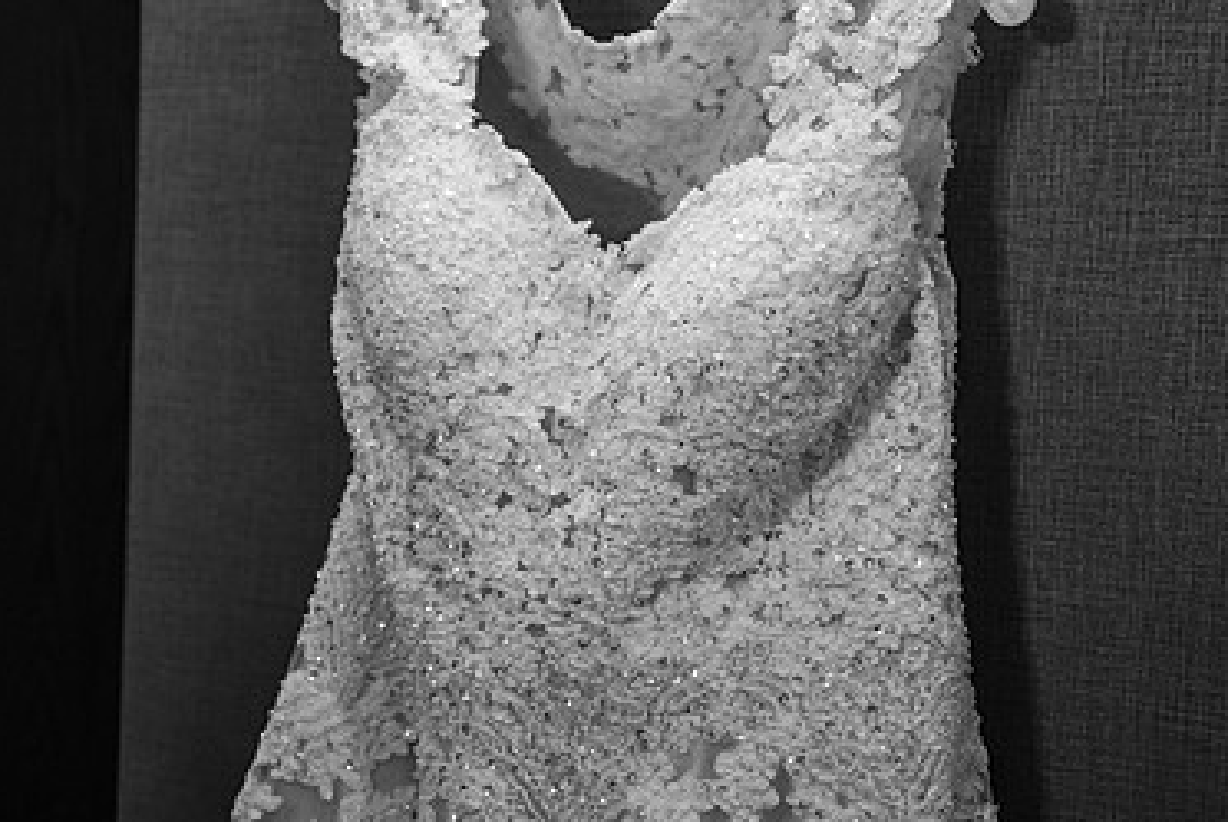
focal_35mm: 90
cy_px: 336
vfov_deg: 15.2
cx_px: 572
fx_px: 3074
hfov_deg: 22.6
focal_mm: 55
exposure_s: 1/200
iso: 800
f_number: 2.8
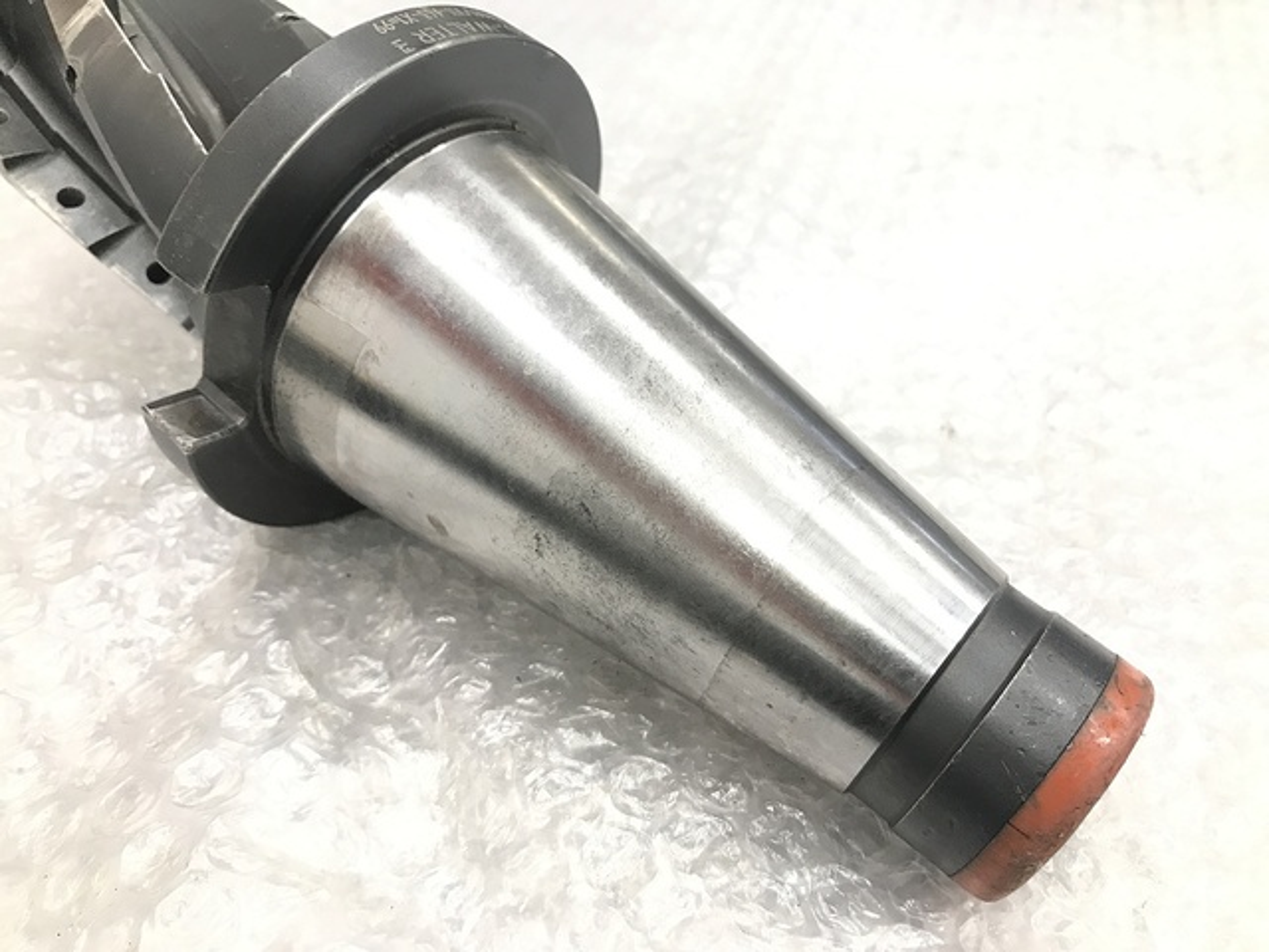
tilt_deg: -43.9
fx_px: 1026
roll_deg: -1.4
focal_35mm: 28
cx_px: 634
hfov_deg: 63.4
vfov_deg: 49.7
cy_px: 476
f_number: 1.8
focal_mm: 3.99
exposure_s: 1/17
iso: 40
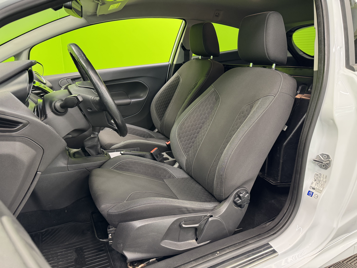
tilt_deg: -16.2
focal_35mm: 24
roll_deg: +0.1
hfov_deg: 71.6
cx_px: 178
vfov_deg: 56.8
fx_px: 248
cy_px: 134
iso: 400
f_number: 1.78
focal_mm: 6.76
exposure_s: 1/50
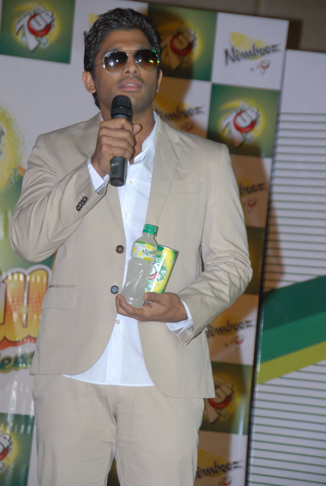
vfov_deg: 13.0
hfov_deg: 8.8
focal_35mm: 158
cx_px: 163
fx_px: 2129
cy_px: 243
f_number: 6.3
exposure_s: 1/125
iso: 400
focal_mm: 105
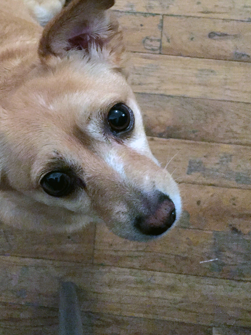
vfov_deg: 39.5
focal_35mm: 48
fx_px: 464
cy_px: 131
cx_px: 60
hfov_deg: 29.7
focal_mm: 4.15
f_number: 2.2
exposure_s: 1/15
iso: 800
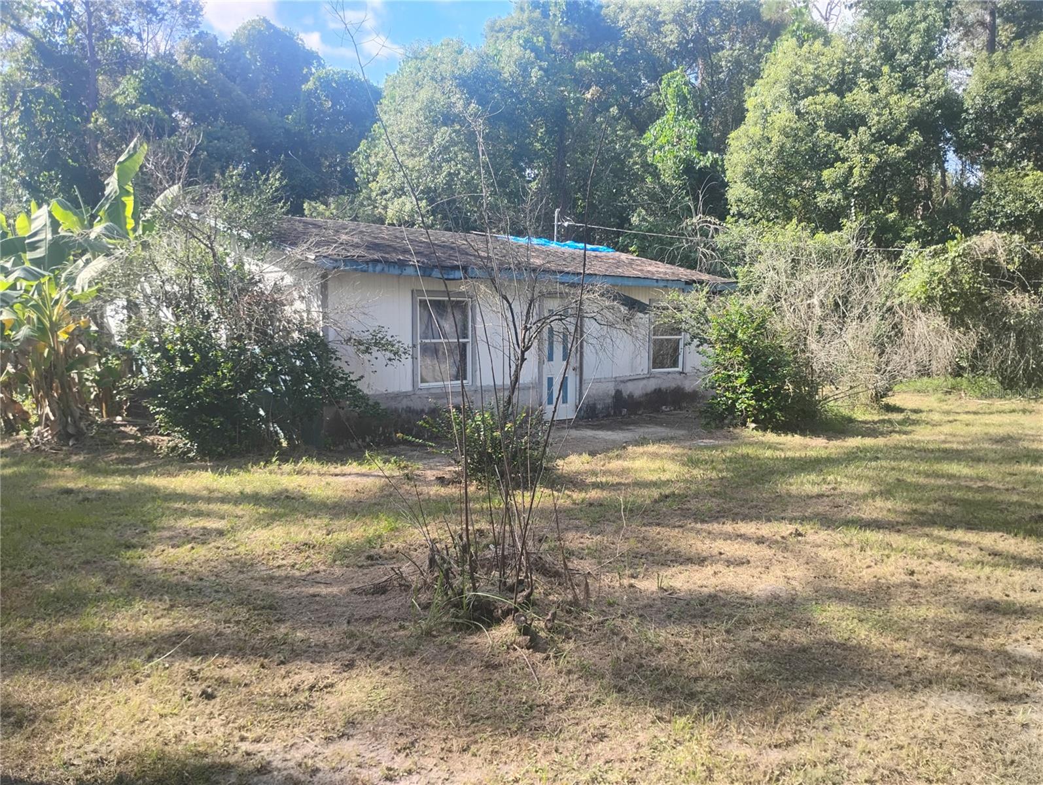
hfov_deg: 63.4
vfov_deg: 49.9
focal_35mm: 28
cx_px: 522
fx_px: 845
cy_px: 392
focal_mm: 4.26
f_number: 1.8
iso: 100
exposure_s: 1/237
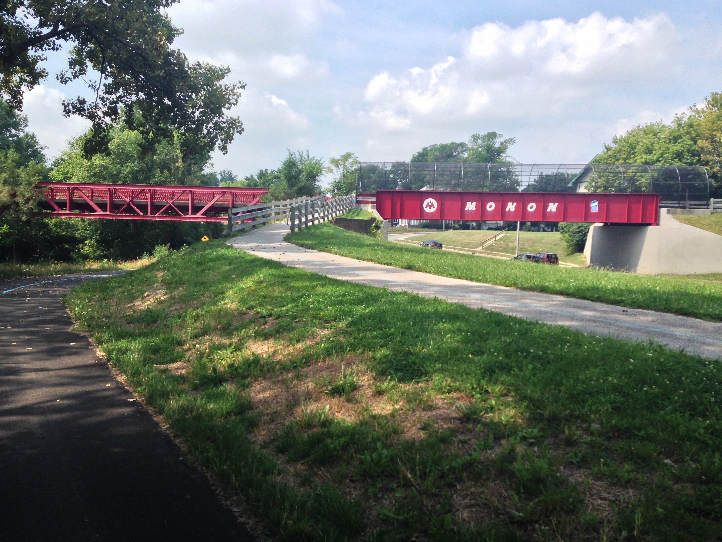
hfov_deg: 55.4
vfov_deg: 42.9
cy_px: 271
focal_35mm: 33
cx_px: 361
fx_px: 688
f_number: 2.4
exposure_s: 1/1153
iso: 50
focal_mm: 4.12
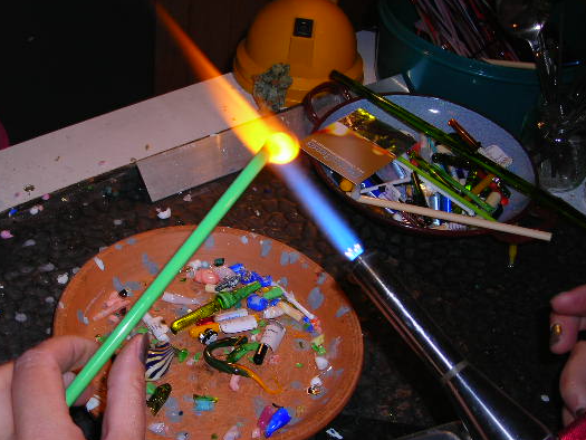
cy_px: 210
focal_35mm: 50
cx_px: 237
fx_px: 847
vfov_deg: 29.1
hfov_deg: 38.0
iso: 50
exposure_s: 1/60.1
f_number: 3.3
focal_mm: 6.8
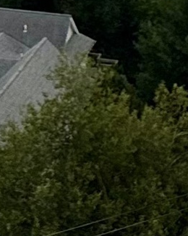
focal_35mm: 129
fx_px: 897
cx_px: 5
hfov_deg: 11.8
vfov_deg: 12.6
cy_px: -277
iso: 50
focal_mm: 2.22
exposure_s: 1/1235
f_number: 2.2
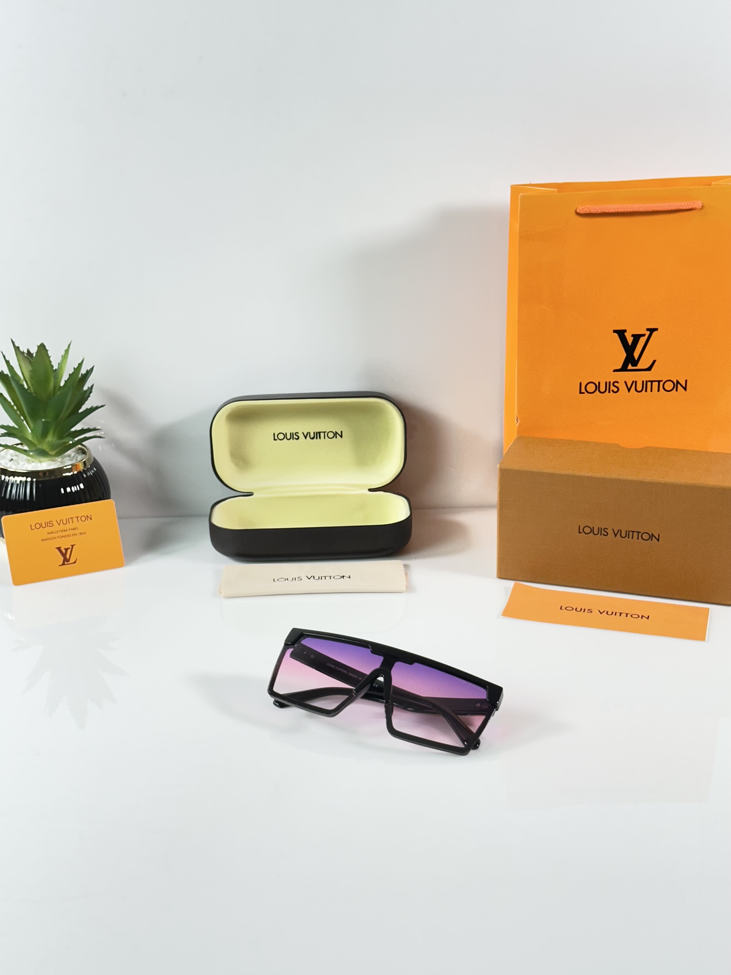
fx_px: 1352
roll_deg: +1.3
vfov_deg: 39.7
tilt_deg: -20.8
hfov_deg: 30.3
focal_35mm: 48
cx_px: 366
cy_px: 488
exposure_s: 1/100
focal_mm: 6.86
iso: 100
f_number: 1.78
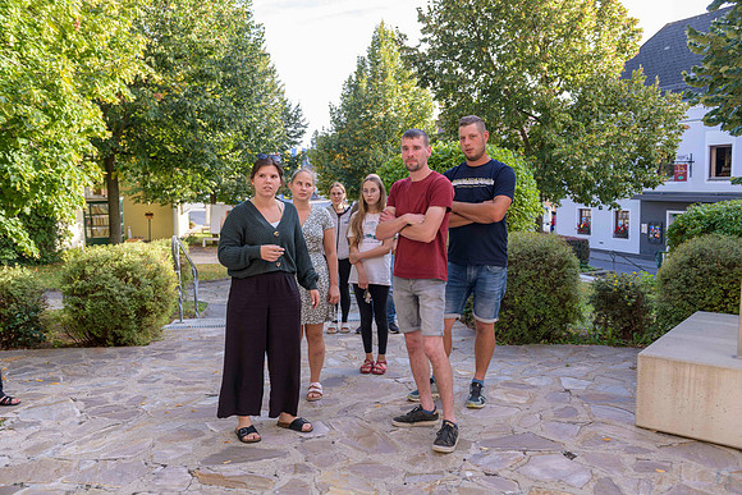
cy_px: 248
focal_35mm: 29
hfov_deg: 63.6
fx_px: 598
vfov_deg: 45.0
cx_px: 371
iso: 140
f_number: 5.6
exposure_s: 1/60
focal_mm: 29
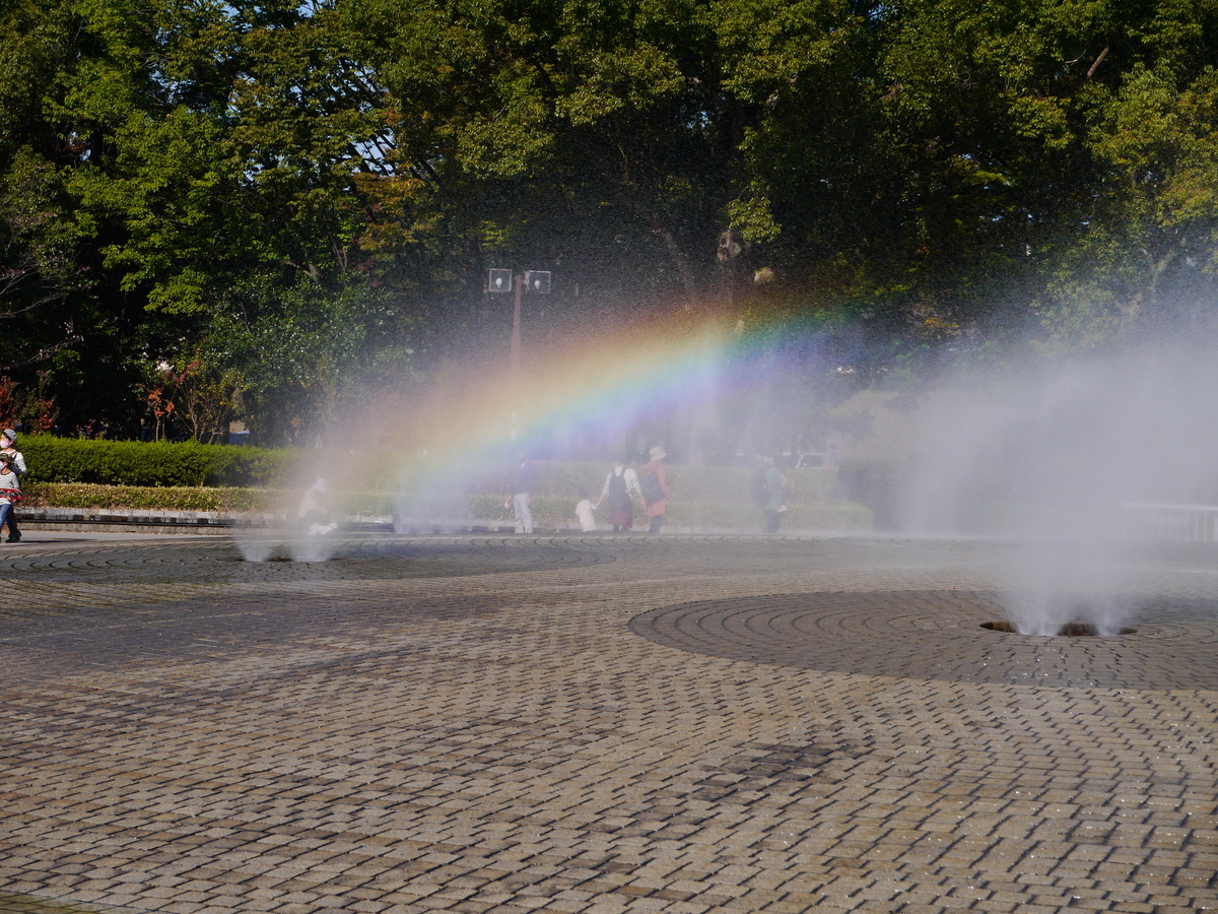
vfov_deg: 17.6
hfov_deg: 23.3
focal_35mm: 84
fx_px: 2956
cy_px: 457
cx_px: 609
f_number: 10
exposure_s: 1/400
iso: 160
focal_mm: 42
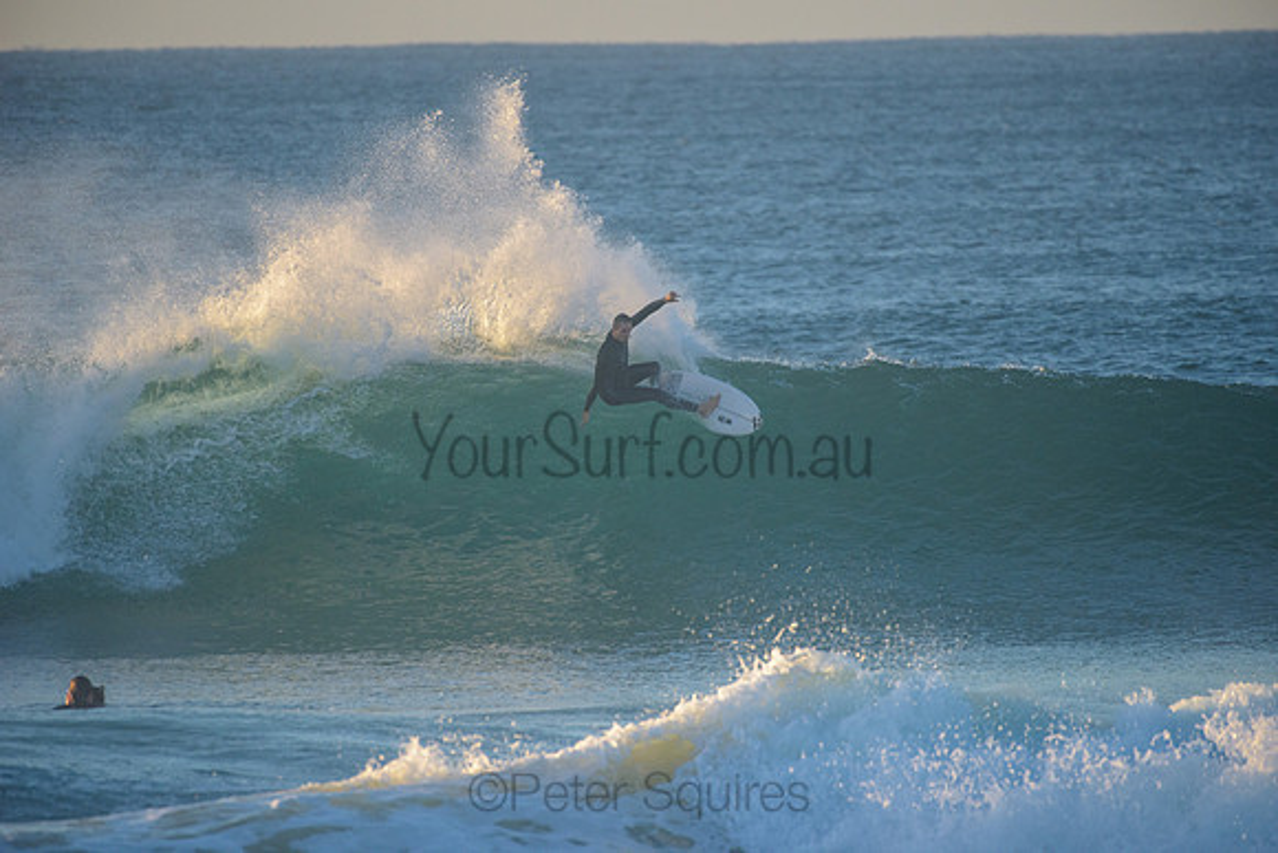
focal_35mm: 500
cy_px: 426
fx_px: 17753
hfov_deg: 4.1
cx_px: 639
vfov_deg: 2.8
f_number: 5.6
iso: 1250
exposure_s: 1/2500
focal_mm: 500
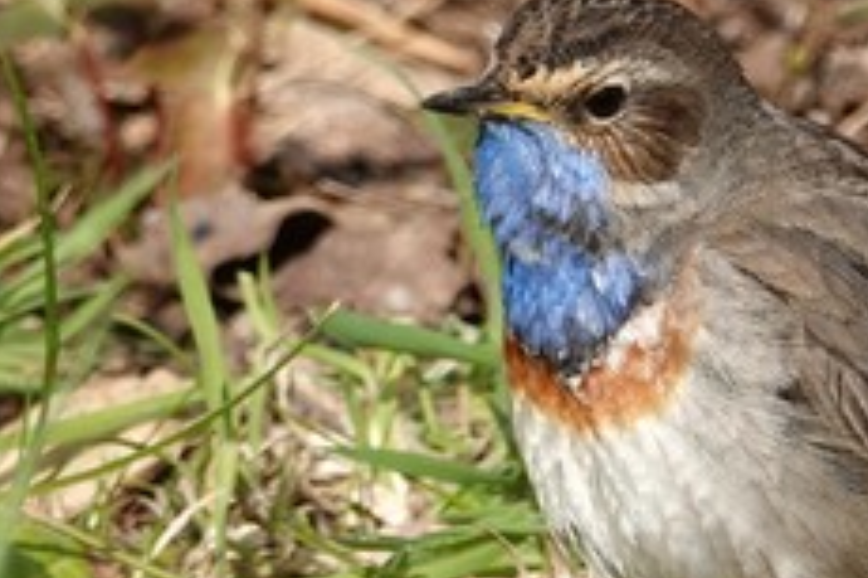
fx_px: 24936
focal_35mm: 1035
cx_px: 747
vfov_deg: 1.3
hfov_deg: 2.0
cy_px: 365
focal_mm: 212.77
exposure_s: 1/640
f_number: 4
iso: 100
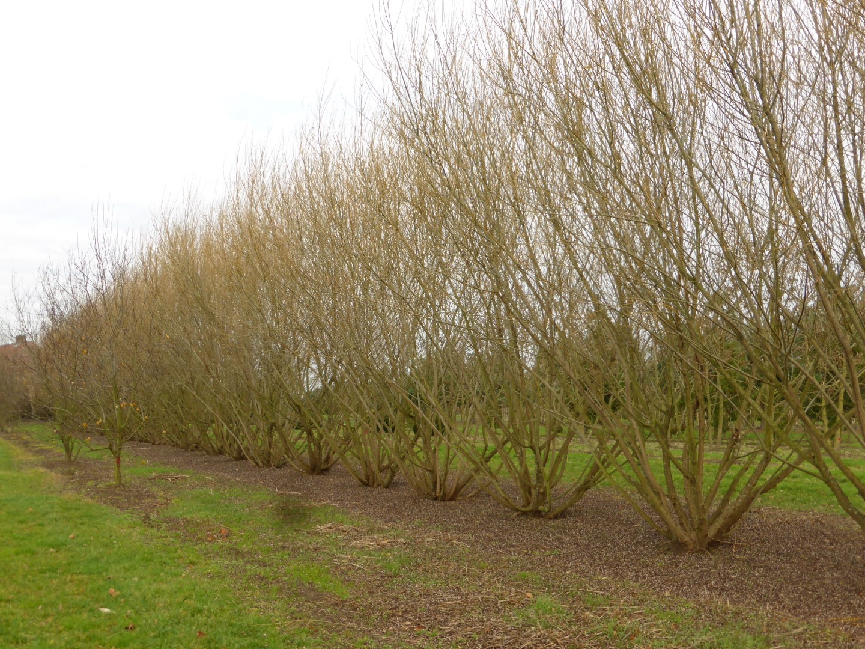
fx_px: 975
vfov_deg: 36.8
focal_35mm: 39
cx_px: 432
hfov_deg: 47.9
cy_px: 324
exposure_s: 1/125
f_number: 3.9
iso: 100
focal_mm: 6.9
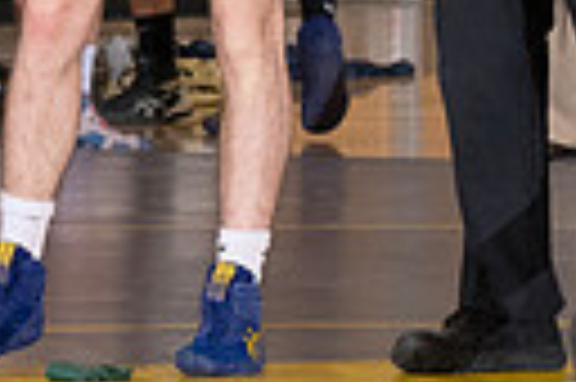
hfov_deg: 2.9
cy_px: -400
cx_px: 382
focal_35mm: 710
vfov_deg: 1.9
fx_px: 11345
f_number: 5.6
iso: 2000
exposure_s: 1/250
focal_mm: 105
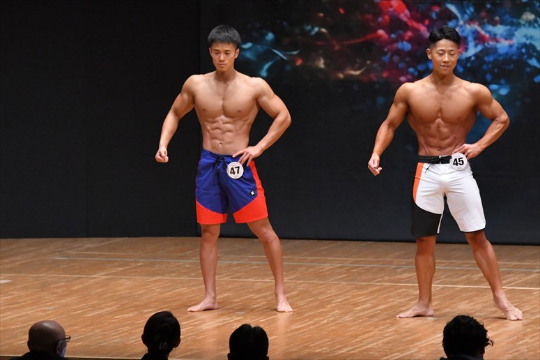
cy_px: 180
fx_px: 4048
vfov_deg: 5.1
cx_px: 270
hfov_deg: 7.6
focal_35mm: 270
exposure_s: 1/400
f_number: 5.6
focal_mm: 180
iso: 8000
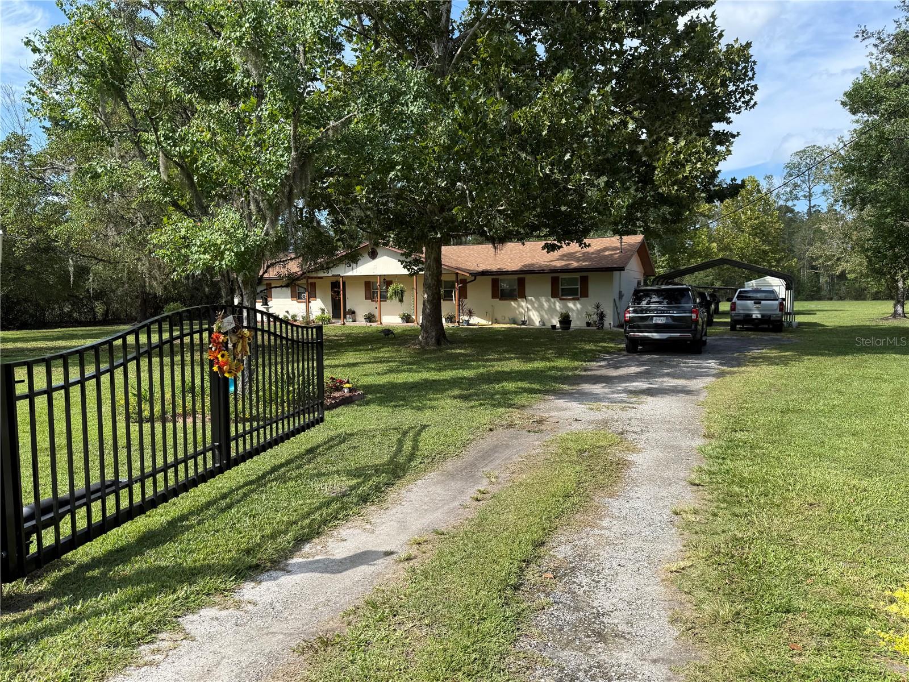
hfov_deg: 71.6
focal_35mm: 24
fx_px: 630
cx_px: 454
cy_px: 341
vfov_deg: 56.8
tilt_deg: -5.2
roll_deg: +0.5
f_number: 1.78
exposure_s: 1/2370
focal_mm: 6.76
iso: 80
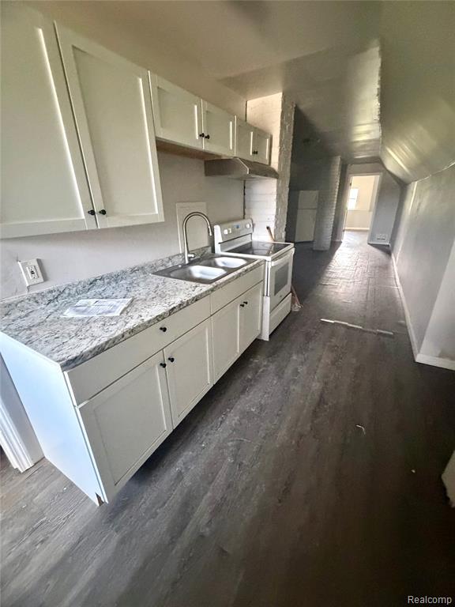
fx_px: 245
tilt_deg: -22.5
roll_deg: +1.2
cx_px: 228
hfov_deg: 85.7
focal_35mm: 14
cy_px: 304
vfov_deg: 102.1
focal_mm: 2.22
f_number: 2.2
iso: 1250
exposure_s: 1/60
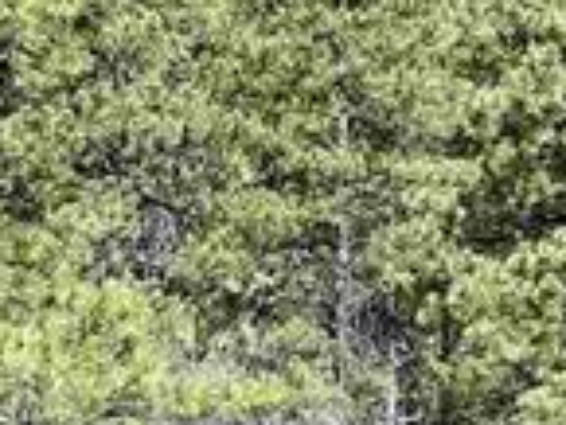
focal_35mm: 451
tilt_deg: -0.3
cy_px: 152
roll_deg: +0.7
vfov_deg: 3.3
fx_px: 7380
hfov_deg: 4.4
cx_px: 519
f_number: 2.2
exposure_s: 1/827
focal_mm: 7.5
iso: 20
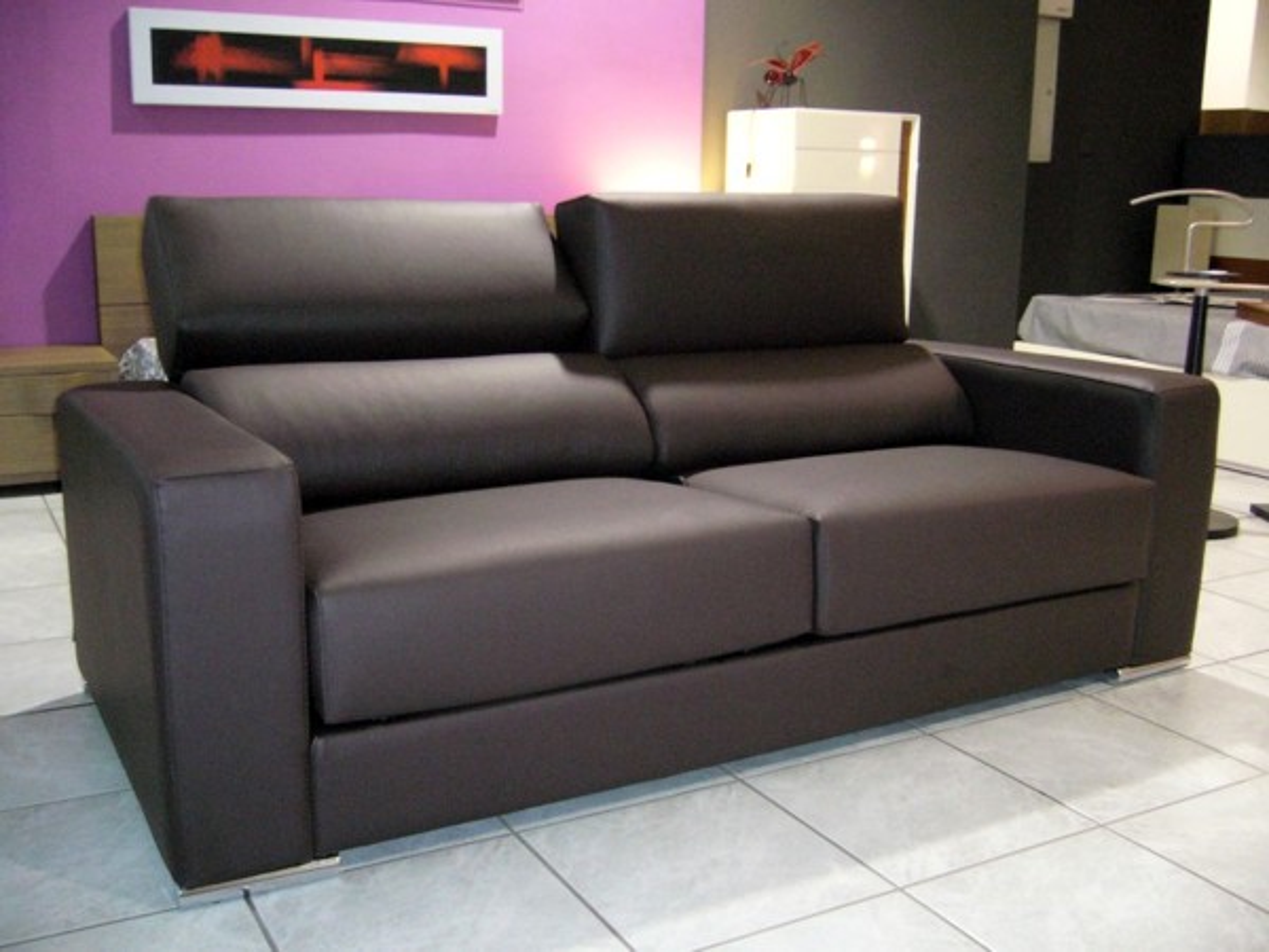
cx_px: 634
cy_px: 476
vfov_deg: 40.7
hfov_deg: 52.6
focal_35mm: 35
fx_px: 1283
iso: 400
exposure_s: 1/30
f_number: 2.8
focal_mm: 5.8
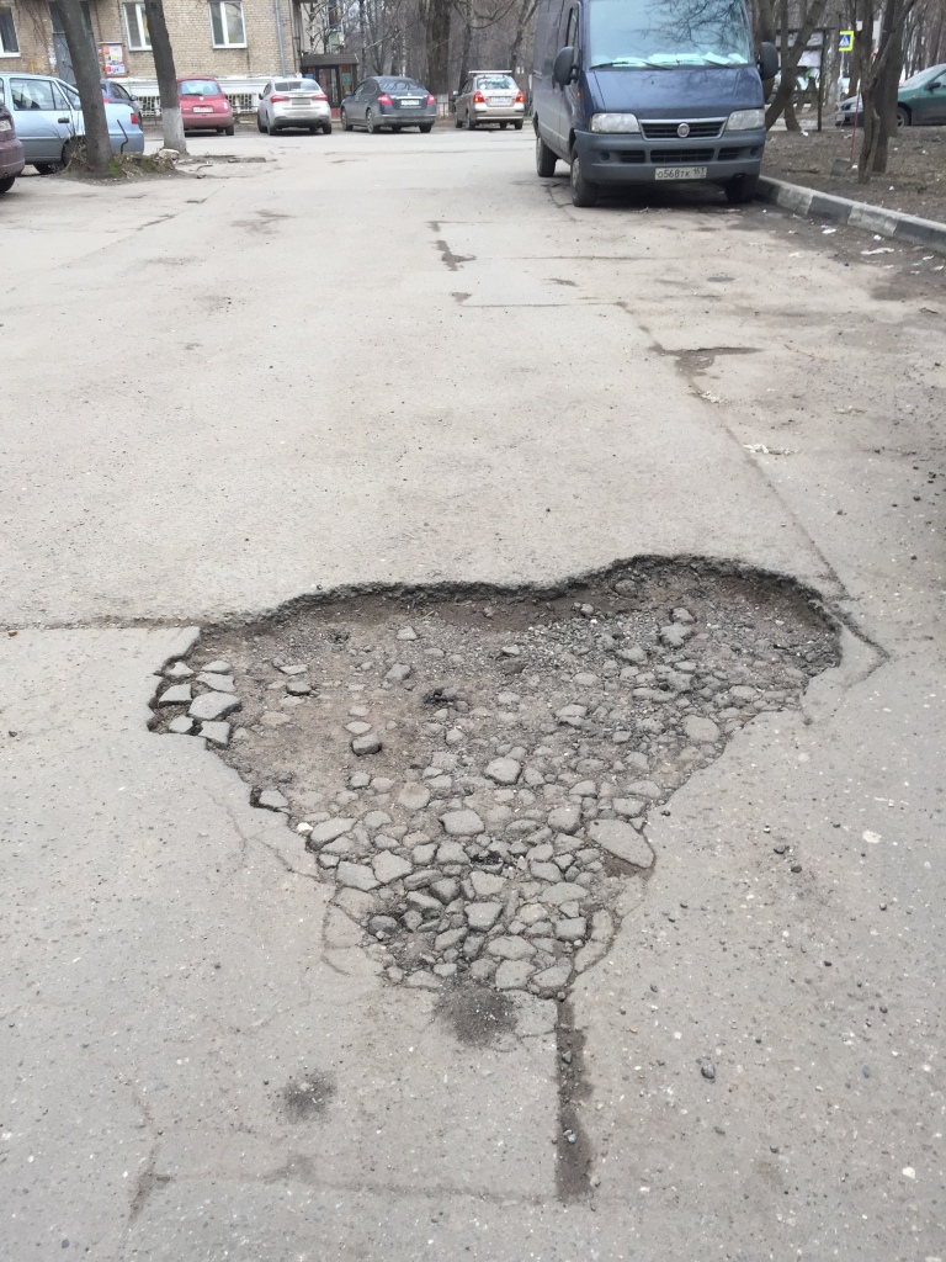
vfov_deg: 61.7
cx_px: 473
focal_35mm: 29
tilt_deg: -27.8
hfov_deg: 48.2
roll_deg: +1.9
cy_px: 631
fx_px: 1057
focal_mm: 4.15
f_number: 2.2
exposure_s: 1/100
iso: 50
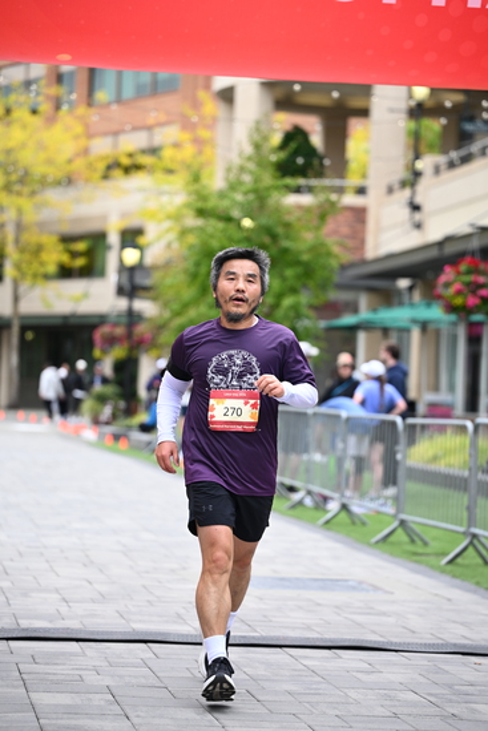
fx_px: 2235
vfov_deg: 18.6
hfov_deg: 12.5
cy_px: 366
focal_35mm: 110
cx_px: 244
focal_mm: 110
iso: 640
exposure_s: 1/2000
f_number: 2.8
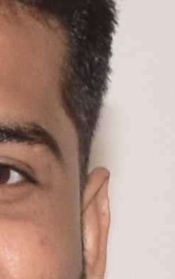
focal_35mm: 178
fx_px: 1358
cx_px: -81
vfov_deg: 11.7
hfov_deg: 7.3
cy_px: 270
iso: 800
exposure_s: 1/125
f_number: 11
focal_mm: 30
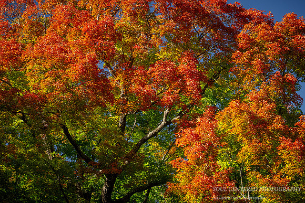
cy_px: 105
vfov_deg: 7.5
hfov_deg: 11.3
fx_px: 1543
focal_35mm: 182
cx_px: 157
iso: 500
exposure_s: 1/250
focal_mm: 171
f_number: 8
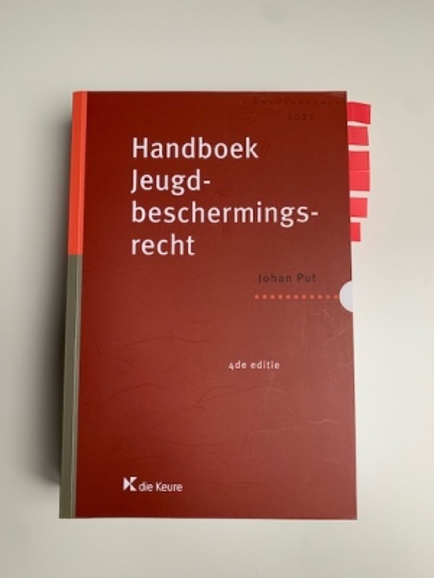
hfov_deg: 53.1
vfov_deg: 67.3
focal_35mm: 26
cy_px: 289
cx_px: 217
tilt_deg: -84.1
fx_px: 435
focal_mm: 4.25
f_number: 1.8
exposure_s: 1/60
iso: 125
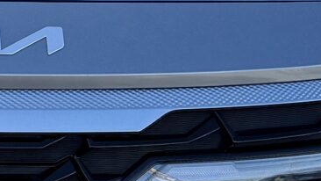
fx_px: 1558
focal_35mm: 183
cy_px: 43
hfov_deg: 11.6
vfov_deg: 6.6
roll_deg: -0.9
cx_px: -28
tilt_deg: -15.7
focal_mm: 6.76
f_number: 1.78
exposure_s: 1/1553
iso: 100
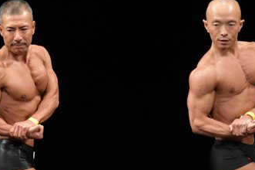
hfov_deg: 3.1
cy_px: 171
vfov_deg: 2.1
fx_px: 4720
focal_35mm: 667
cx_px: 59
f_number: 5.6
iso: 2500
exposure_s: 1/400
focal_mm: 190
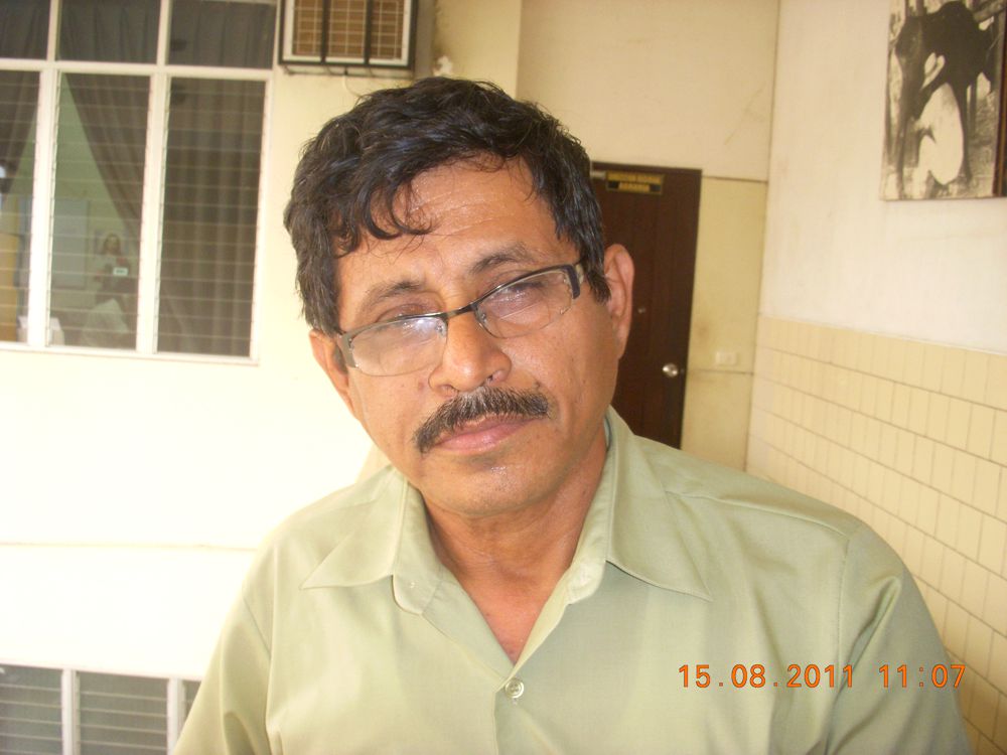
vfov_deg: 37.7
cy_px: 378
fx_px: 1105
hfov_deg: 49.0
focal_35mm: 38
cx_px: 504
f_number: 3.3
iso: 160
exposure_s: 1/40
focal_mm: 6.3
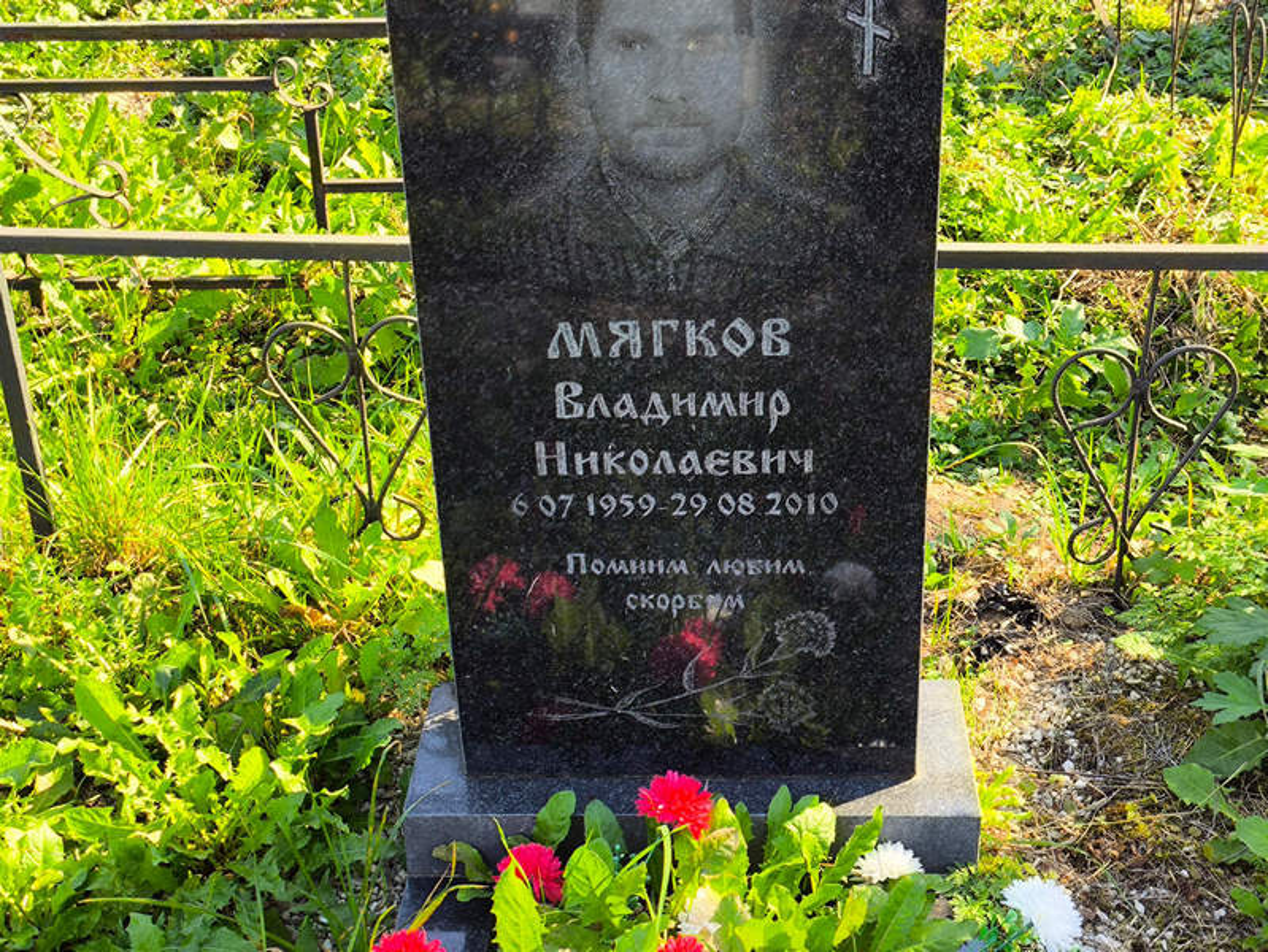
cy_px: 476
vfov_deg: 29.1
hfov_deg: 38.2
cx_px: 634
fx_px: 1832
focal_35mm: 50
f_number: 1.7
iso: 50
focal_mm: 4.71
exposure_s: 1/312
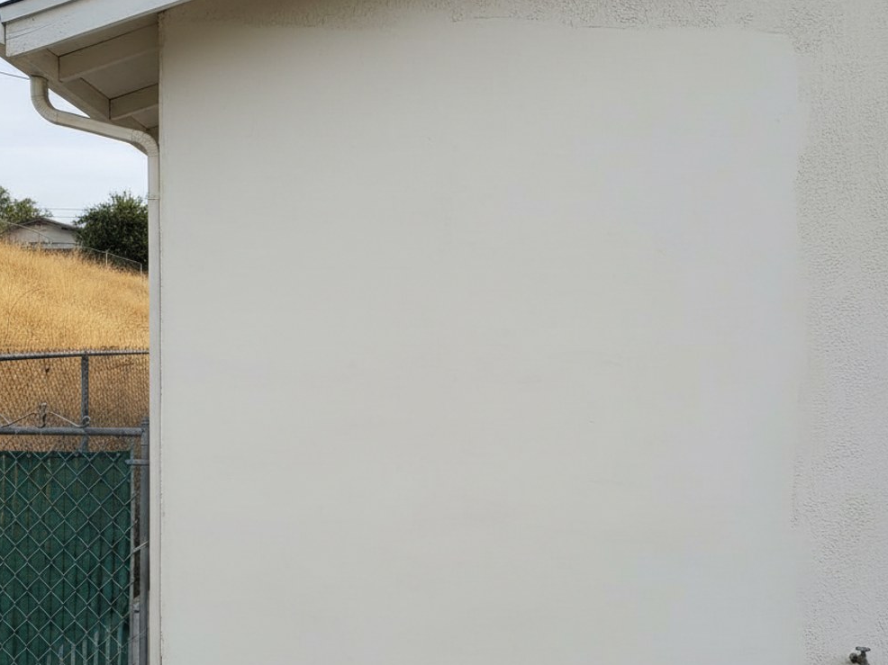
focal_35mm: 28
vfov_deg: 49.4
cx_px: 472
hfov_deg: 63.4
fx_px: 718
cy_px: 404
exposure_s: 1/1065
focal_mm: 6.4
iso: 551
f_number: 1.8
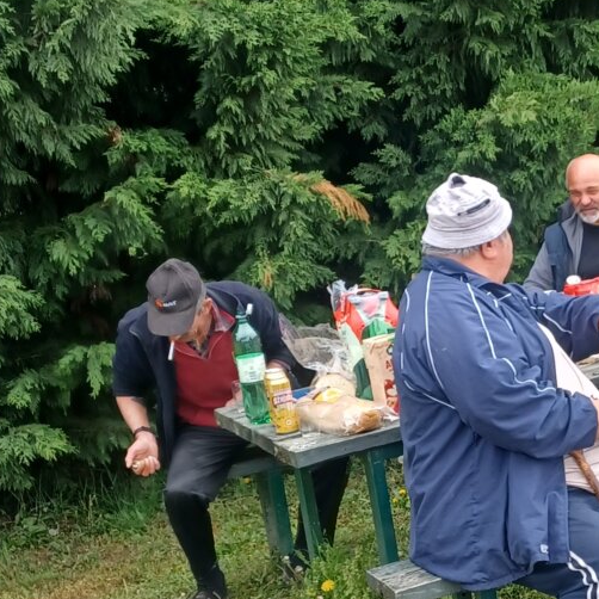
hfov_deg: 22.6
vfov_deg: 23.0
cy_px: 493
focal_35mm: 74
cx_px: 582
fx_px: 1449
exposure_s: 1/100
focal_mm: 4.6
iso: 40
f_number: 1.8
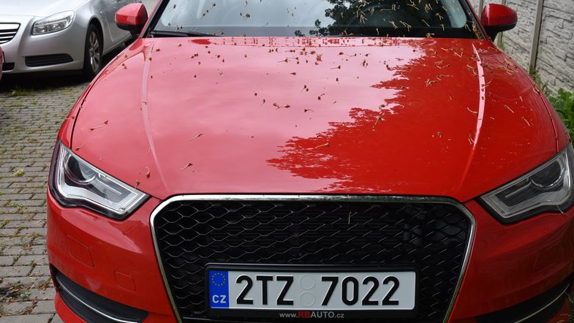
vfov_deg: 29.0
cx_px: 299
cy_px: 148
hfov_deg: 49.4
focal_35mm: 41
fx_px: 624
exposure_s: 1/250
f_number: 8
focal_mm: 30
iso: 500
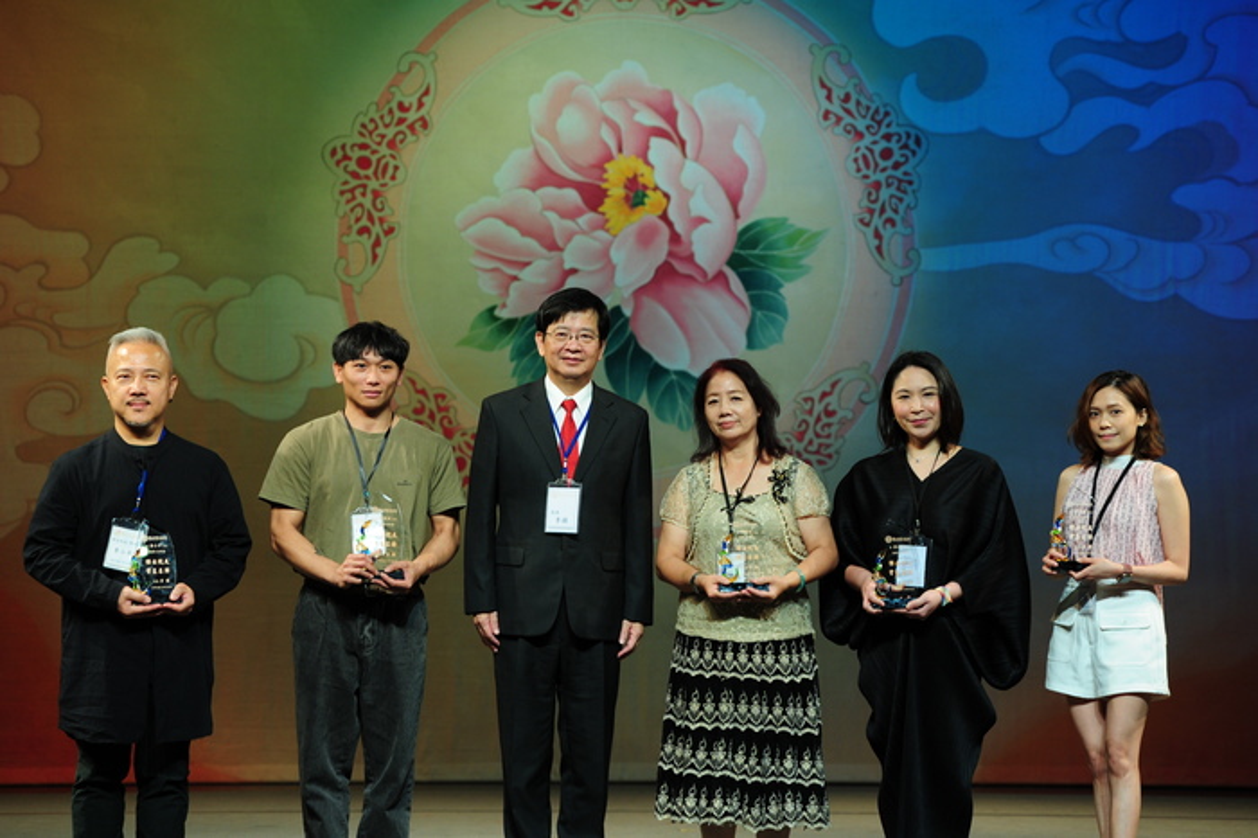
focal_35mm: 135
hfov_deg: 15.2
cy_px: 419
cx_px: 629
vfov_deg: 10.2
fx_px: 4715
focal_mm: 135
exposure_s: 1/125
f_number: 4
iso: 1000
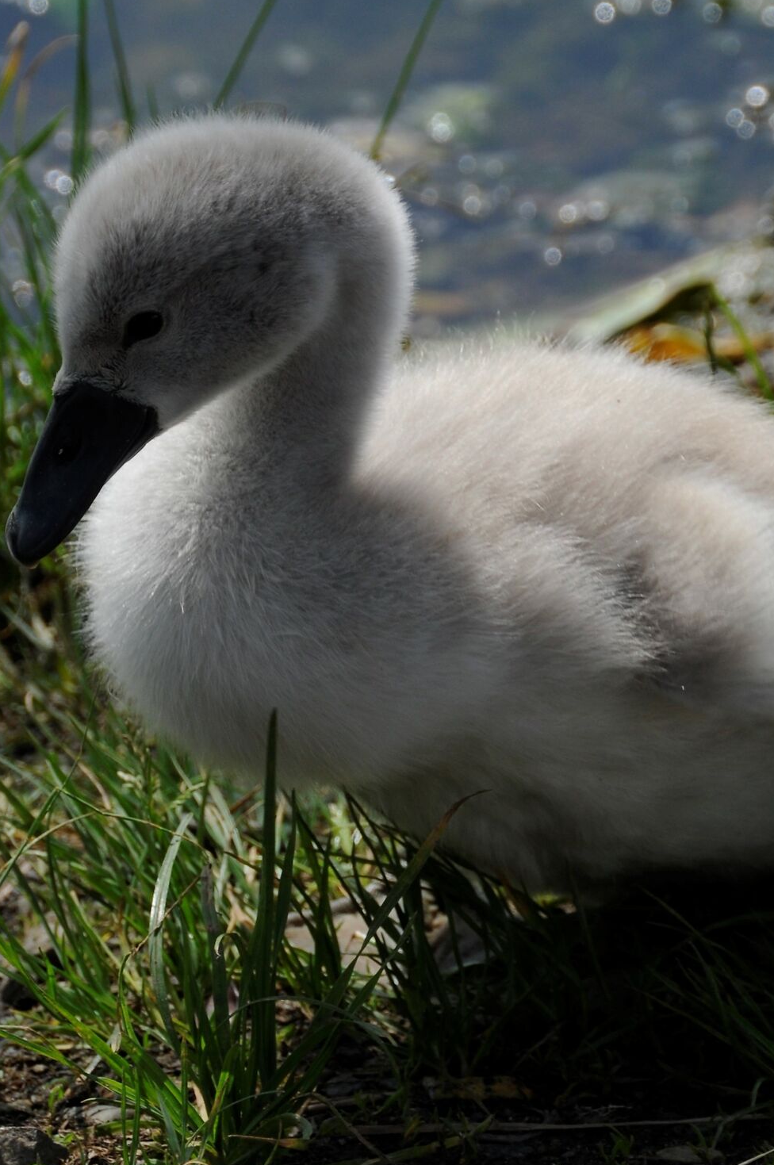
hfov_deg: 2.8
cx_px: 500
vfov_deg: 4.2
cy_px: 650
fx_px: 15839
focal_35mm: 490
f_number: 9
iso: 200
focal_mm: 200
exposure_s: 1/640
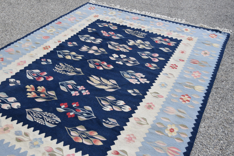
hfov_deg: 51.3
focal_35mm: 38
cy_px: 78
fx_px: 244
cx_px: 117
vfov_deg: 35.5
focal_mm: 25
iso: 200
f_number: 8
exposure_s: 1/250
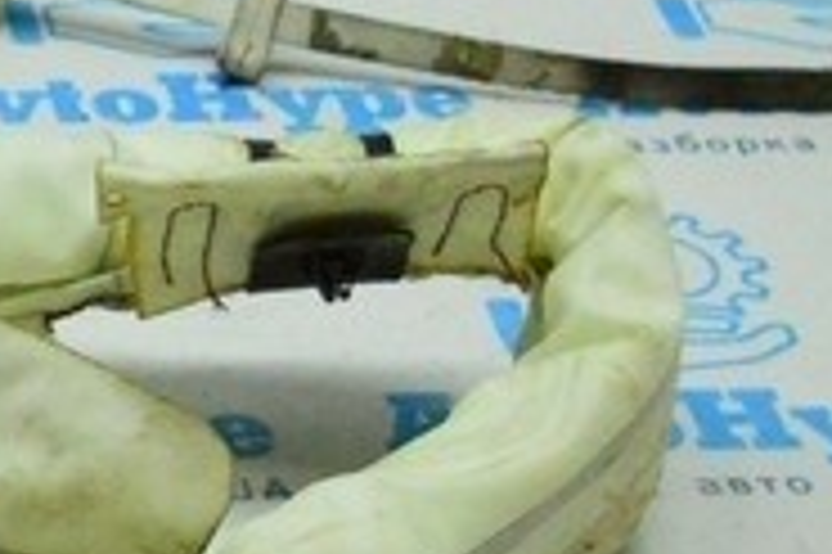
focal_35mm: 183
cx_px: -769
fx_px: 4225
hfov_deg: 10.4
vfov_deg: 7.5
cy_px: 236
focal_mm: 22
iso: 6400
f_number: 3.8
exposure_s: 1/1250
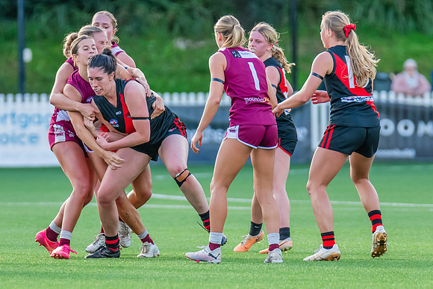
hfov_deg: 3.2
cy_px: 131
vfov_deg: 2.1
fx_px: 7835
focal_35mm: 651
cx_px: 91
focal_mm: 310
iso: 1100
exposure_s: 1/1000
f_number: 4
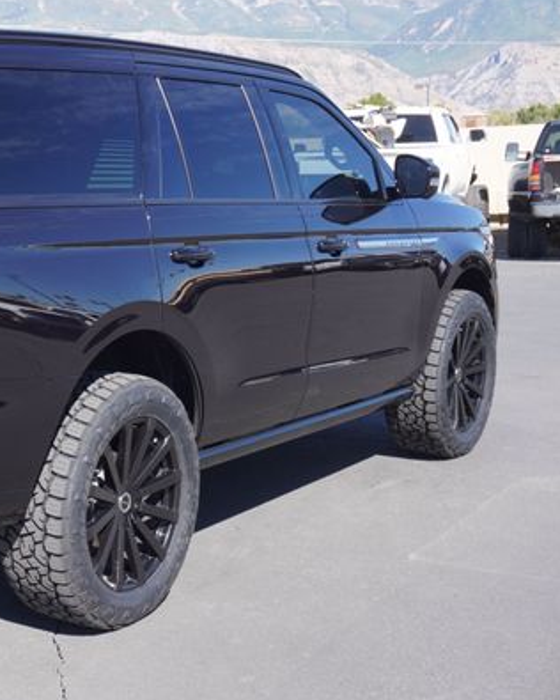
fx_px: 1326
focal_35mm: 64
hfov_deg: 22.9
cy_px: 330
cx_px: 0
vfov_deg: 29.6
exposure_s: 1/125
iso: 100
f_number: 7.1
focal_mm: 28
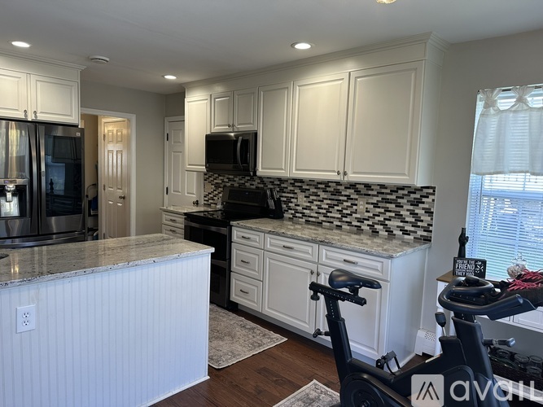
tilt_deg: -5.9
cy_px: 204
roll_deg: -3.6
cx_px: 272
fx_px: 376
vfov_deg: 56.8
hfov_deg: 71.6
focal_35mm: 24
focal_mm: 6.86
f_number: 1.78
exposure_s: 1/120
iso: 125
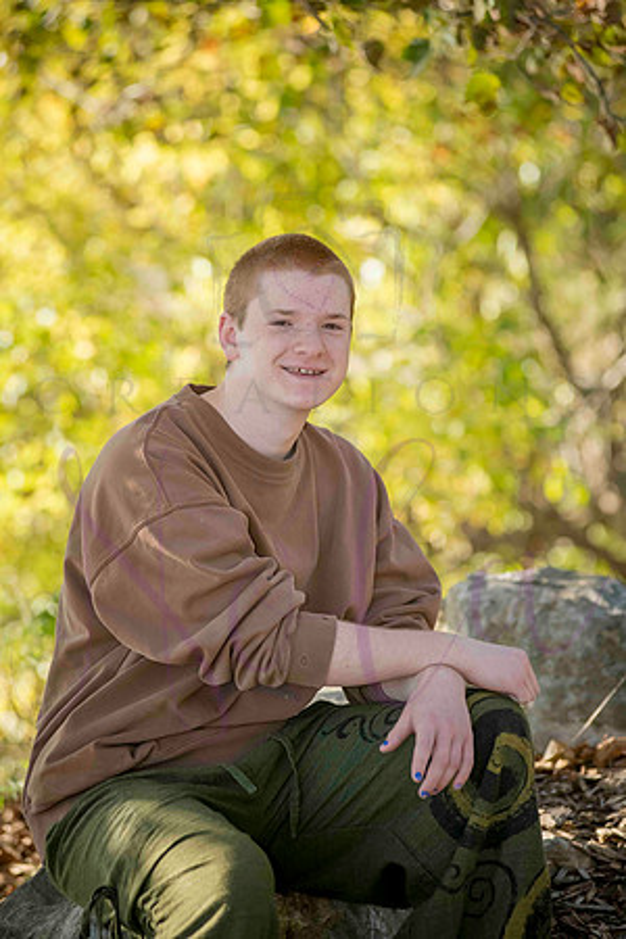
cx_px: 313
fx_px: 3521
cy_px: 470
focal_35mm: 135
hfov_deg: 10.2
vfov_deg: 15.2
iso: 400
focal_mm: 135
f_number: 4
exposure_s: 1/640
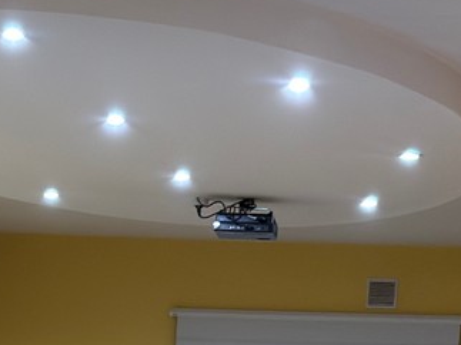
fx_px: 2077
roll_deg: -1.7
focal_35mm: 156
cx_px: 81
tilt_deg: -7.1
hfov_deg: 12.6
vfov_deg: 8.9
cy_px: 703
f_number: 1.78
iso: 320
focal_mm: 6.76
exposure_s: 1/33
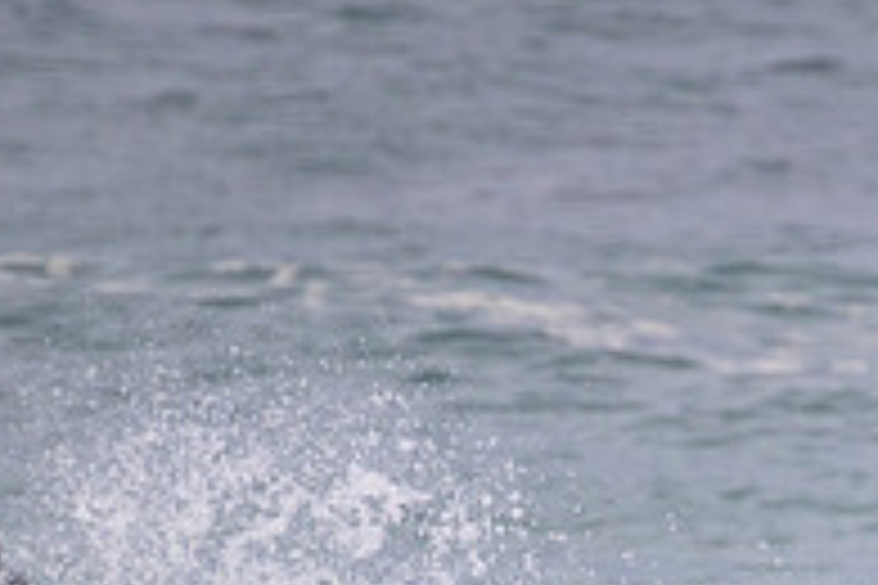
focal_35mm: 2385
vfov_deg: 0.6
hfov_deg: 0.9
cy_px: 799
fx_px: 58163
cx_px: 1027
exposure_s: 1/2000
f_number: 11
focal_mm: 800
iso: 1100
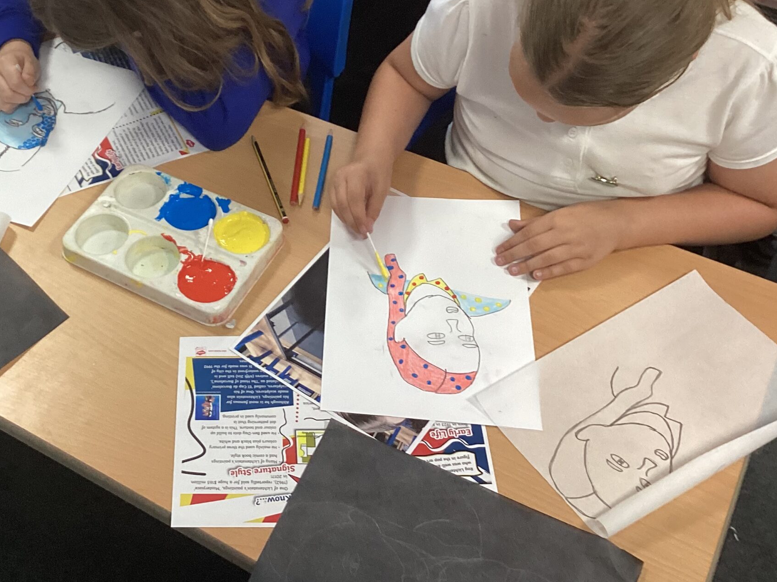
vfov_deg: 30.6
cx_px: 213
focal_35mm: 47
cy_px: 189
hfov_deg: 39.5
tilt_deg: -45.2
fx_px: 1055
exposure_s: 1/50
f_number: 2.4
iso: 125
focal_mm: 3.3
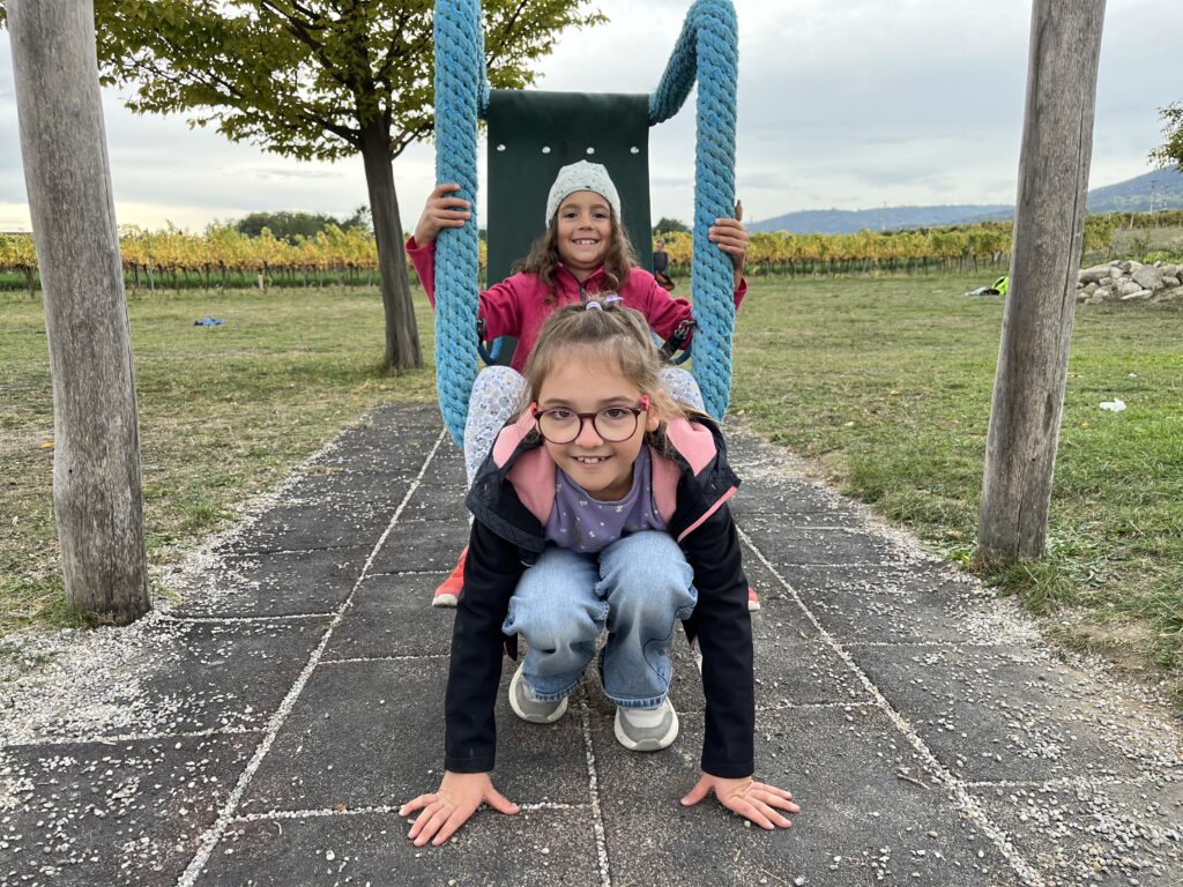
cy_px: 444
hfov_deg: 67.3
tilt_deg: -11.8
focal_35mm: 26
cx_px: 592
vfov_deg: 53.1
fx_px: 889
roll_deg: -0.4
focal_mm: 5.1
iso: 50
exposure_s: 1/203
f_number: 1.6
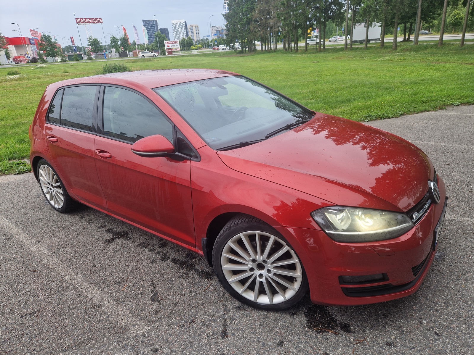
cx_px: 237
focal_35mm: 23
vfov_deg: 58.9
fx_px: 315
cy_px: 178
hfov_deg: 73.9
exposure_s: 1/180
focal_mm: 5.4
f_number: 1.8
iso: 50
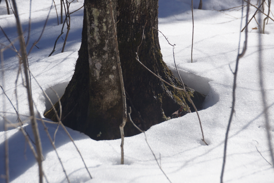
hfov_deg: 13.7
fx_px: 1141
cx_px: 137
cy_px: 92
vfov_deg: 9.1
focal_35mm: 150
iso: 100
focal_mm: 100
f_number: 6.3
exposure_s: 1/200
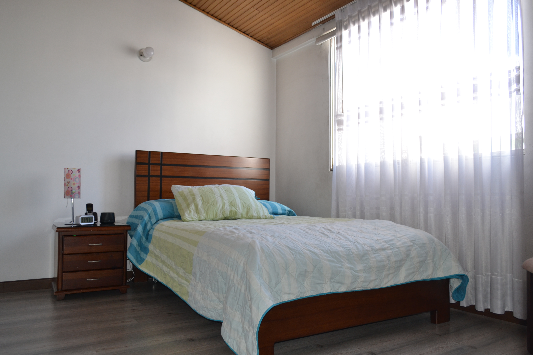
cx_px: 266
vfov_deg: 47.9
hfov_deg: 67.4
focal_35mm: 27
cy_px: 178
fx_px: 400
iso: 400
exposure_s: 1/100
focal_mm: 18
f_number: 4
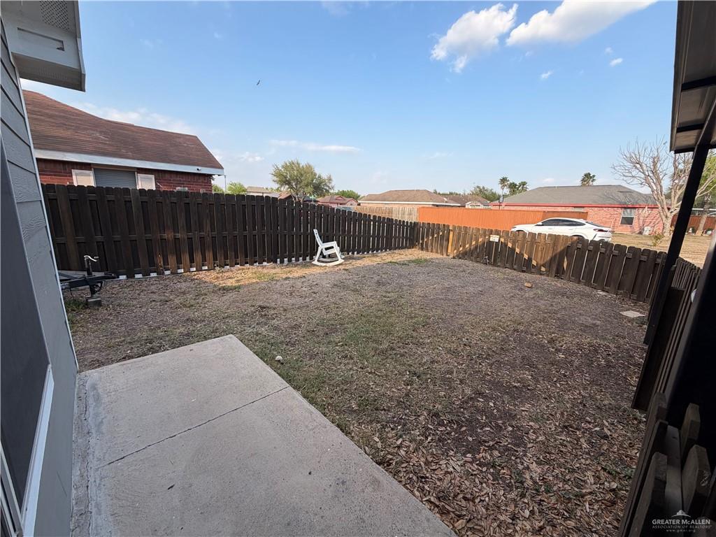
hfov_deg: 102.1
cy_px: 268
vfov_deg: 85.7
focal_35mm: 14
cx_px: 358
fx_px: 290
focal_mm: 2.22
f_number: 2.2
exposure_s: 1/607
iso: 40
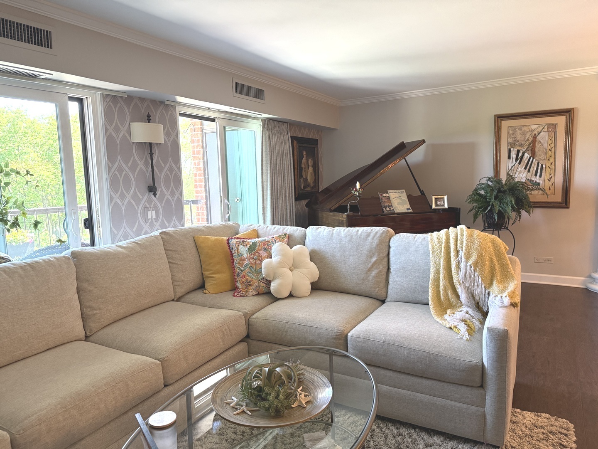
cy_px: 224
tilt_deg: -6.0
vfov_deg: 56.8
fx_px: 415
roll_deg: +1.3
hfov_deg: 71.6
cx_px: 299
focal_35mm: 24
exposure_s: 1/120
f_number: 1.78
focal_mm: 6.76
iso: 400
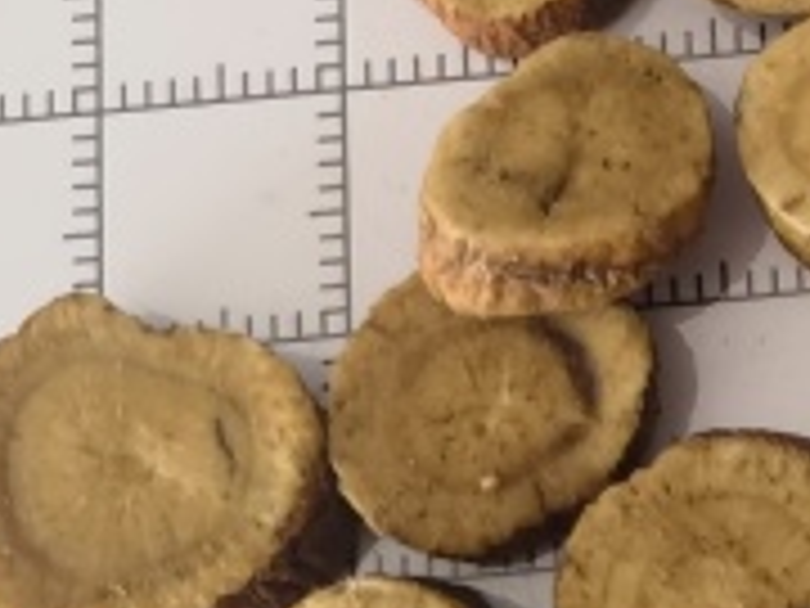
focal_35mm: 120
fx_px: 2808
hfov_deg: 14.4
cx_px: 1462
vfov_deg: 12.3
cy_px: 153
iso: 320
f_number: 1.8
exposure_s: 1/299
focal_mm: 5.54
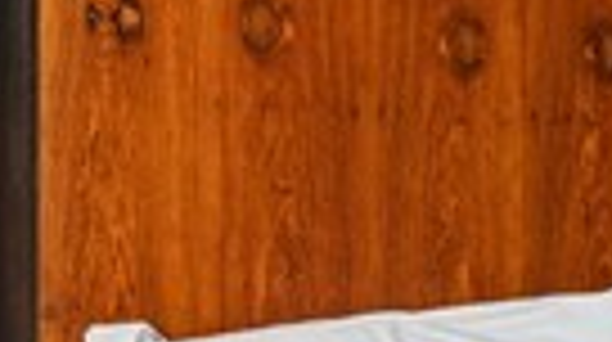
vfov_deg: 9.0
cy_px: 320
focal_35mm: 134
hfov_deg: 12.7
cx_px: 1426
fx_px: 2171
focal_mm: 16
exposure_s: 1/3
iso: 400
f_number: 8
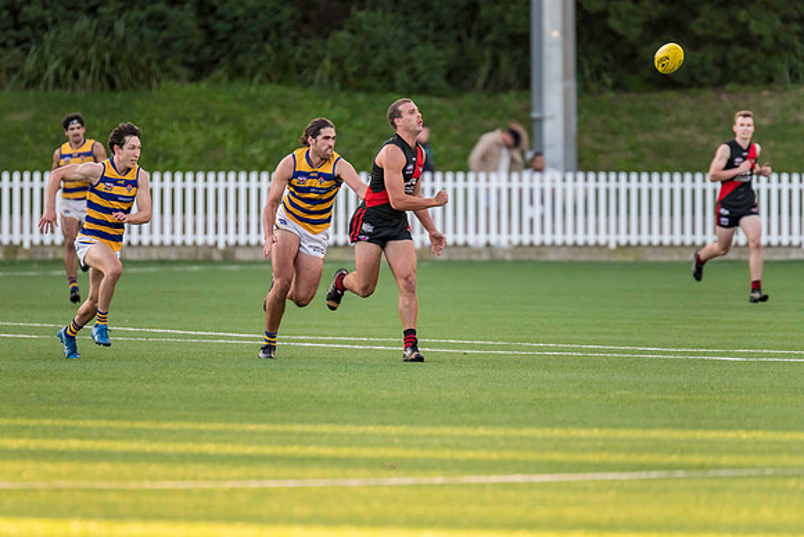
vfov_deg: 2.9
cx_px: 358
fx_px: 10482
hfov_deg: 4.4
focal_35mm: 469
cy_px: 296
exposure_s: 1/2000
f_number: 4
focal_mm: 420
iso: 800
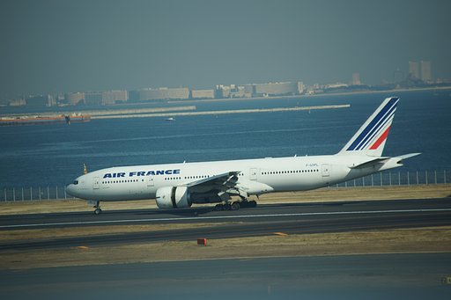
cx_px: 226
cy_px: 150
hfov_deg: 6.9
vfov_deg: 4.6
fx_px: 3757
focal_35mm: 300
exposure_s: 1/320
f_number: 6.3
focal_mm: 300
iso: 100
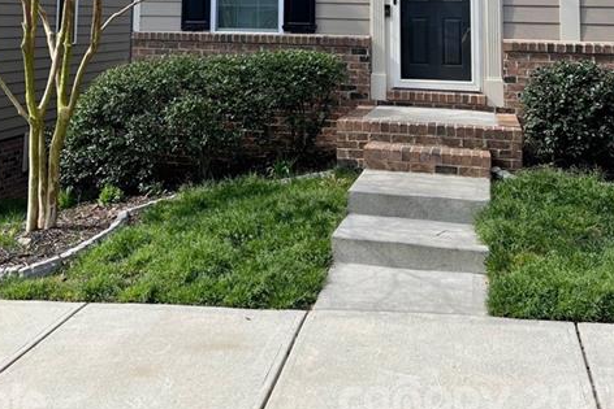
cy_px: -51
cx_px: 254
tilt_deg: +4.9
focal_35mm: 44
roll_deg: -1.1
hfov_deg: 44.3
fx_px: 751
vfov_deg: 27.7
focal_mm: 5.1
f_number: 1.6
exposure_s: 1/962
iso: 32
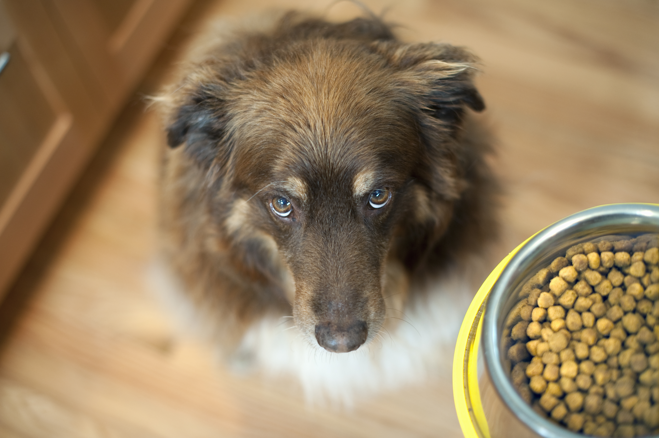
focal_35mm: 50
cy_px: 219
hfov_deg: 39.6
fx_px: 915
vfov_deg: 27.0
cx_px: 330
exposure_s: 1/125
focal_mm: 50
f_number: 2.2
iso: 800
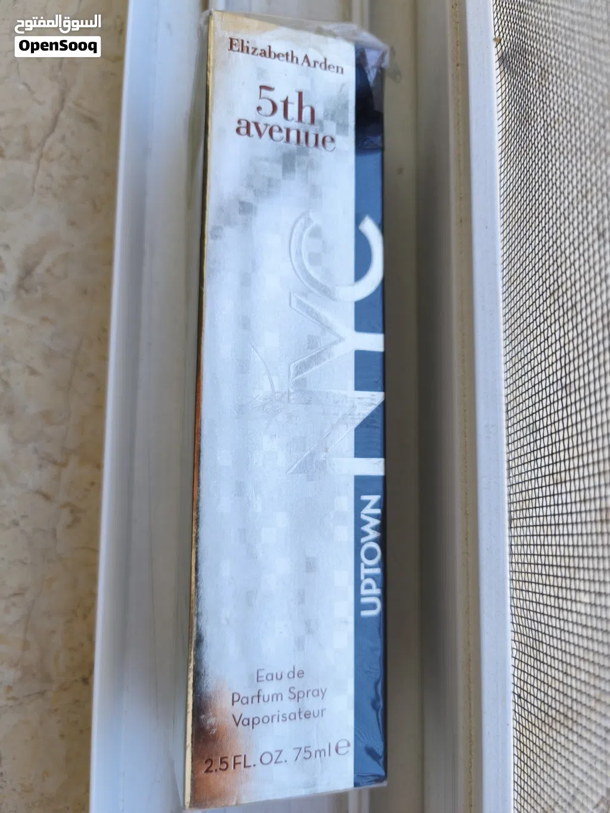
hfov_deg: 58.9
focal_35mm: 23
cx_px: 305
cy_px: 406
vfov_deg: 73.9
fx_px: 540
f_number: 1.7
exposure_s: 1/197
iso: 50
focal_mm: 5.35
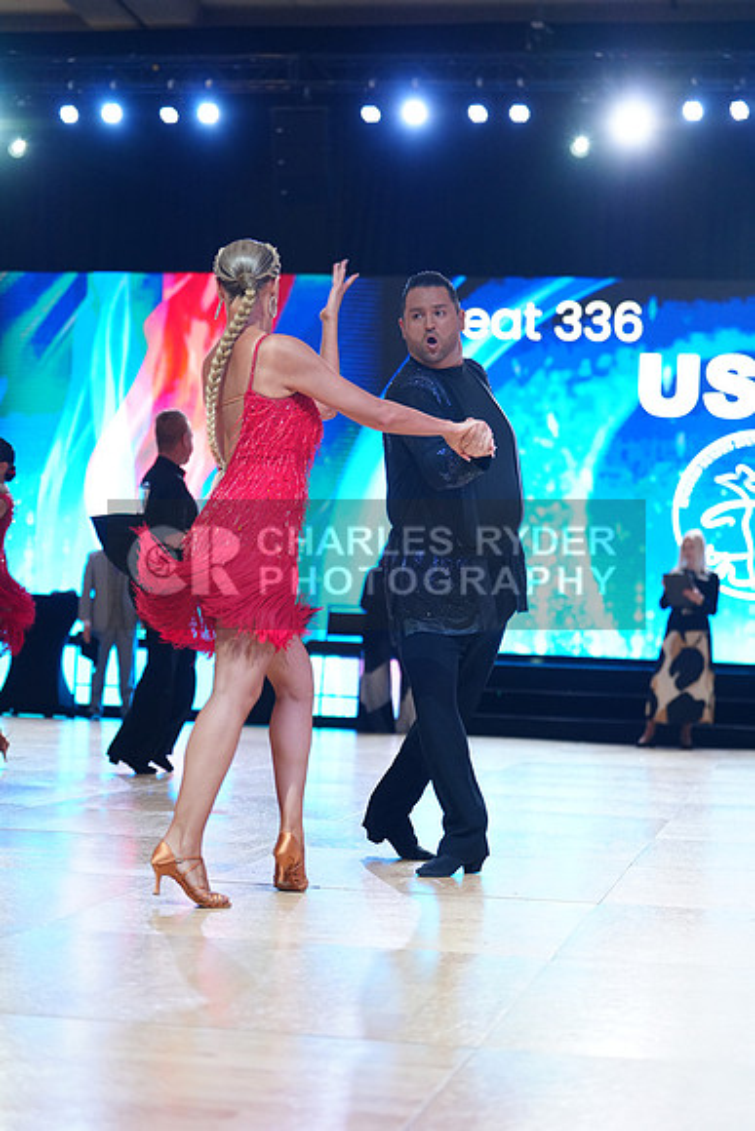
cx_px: 378
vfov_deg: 28.8
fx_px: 2201
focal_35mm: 70
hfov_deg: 19.5
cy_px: 566
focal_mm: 70
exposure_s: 1/500
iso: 2000
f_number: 2.8
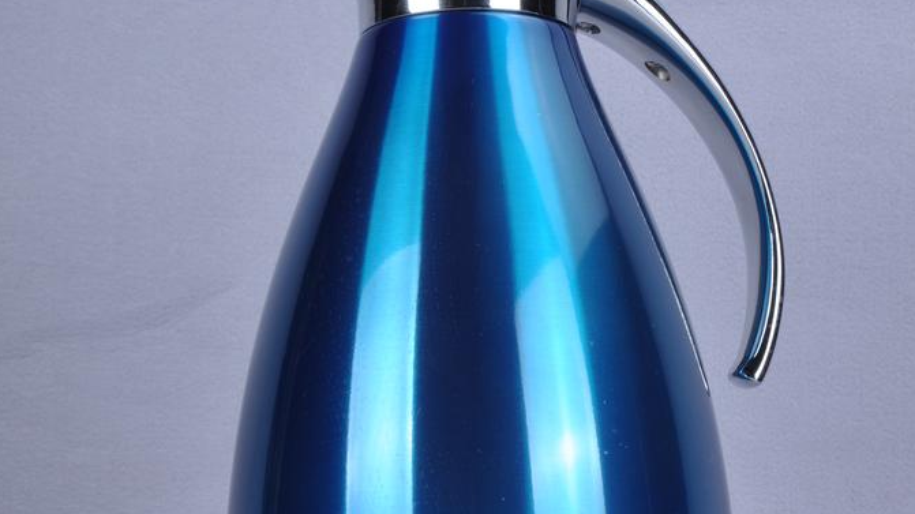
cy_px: 244
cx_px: 455
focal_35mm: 91
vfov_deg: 13.3
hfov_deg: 23.4
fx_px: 2207
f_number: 20
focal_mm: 38
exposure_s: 1/160
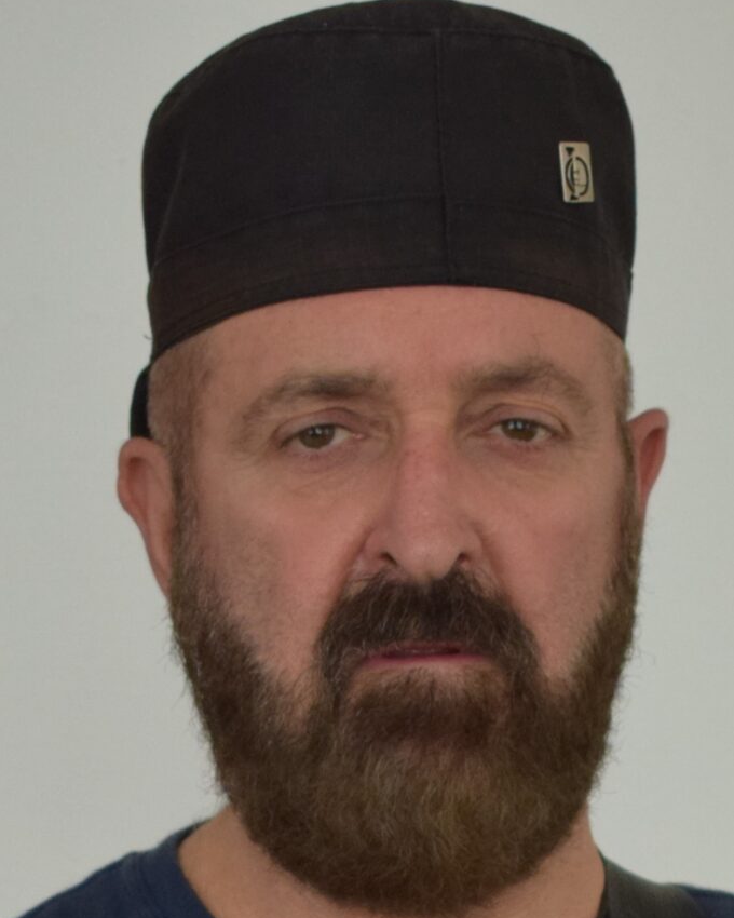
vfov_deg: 35.6
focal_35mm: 53
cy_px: 509
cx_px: 368
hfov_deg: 28.8
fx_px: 1427
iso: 640
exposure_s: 1/60
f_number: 4.2
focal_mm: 31
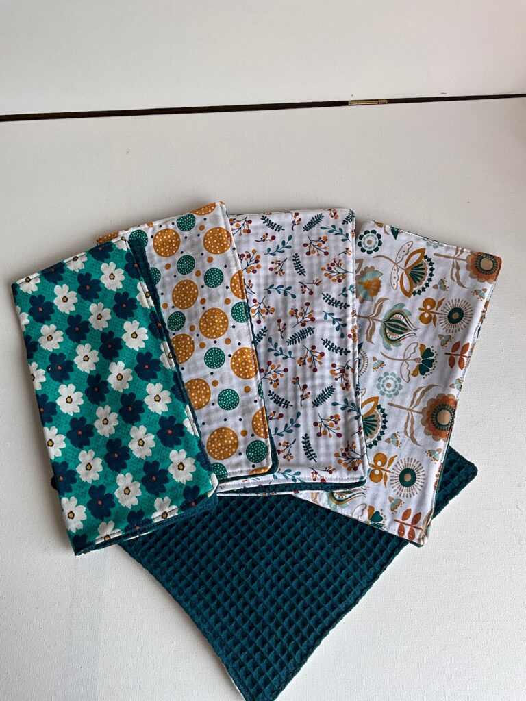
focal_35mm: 29
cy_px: 350
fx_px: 588
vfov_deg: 61.7
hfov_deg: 48.2
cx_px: 263
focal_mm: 3
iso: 25
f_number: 1.8
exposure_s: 1/446
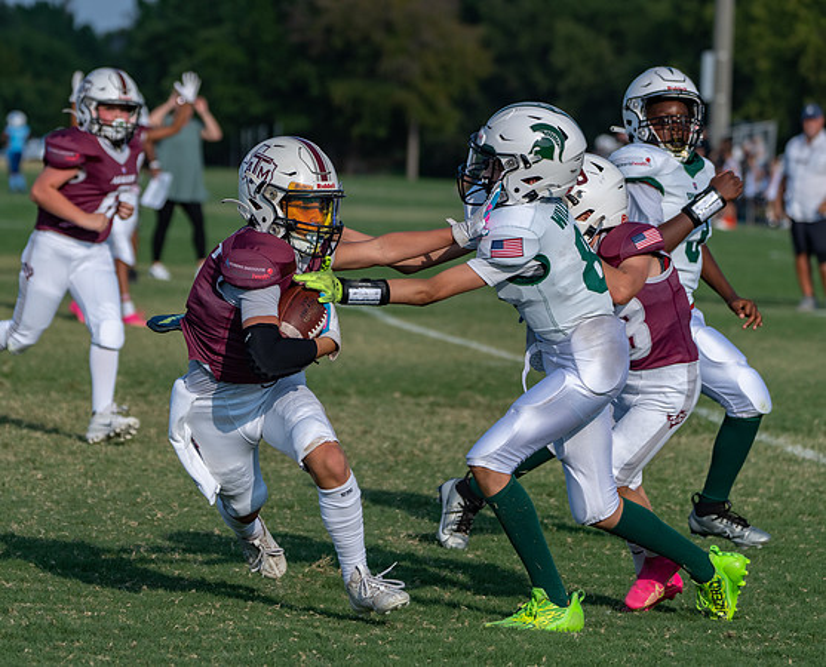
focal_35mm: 246
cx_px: 354
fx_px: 6033
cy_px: 316
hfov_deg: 7.8
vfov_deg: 6.3
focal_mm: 183
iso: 200
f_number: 5.6
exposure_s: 1/1600
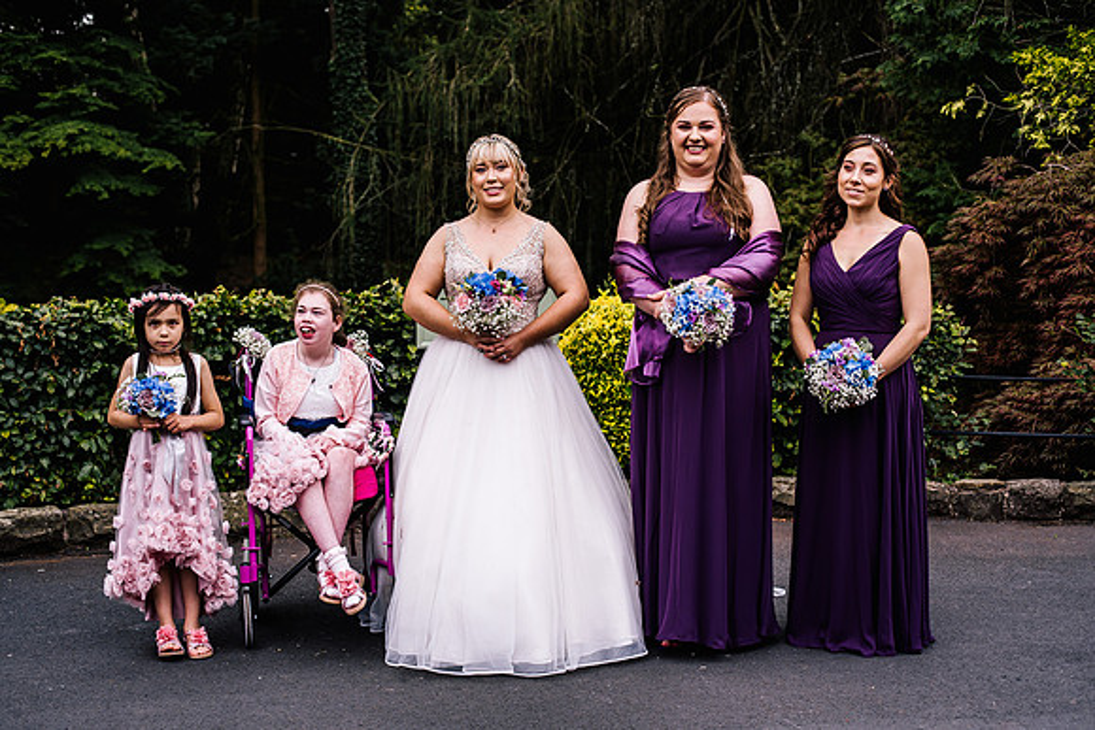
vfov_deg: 27.0
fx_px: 1521
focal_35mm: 50
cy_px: 365
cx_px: 548
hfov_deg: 39.6
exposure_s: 1/500
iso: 200
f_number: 4
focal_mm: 50
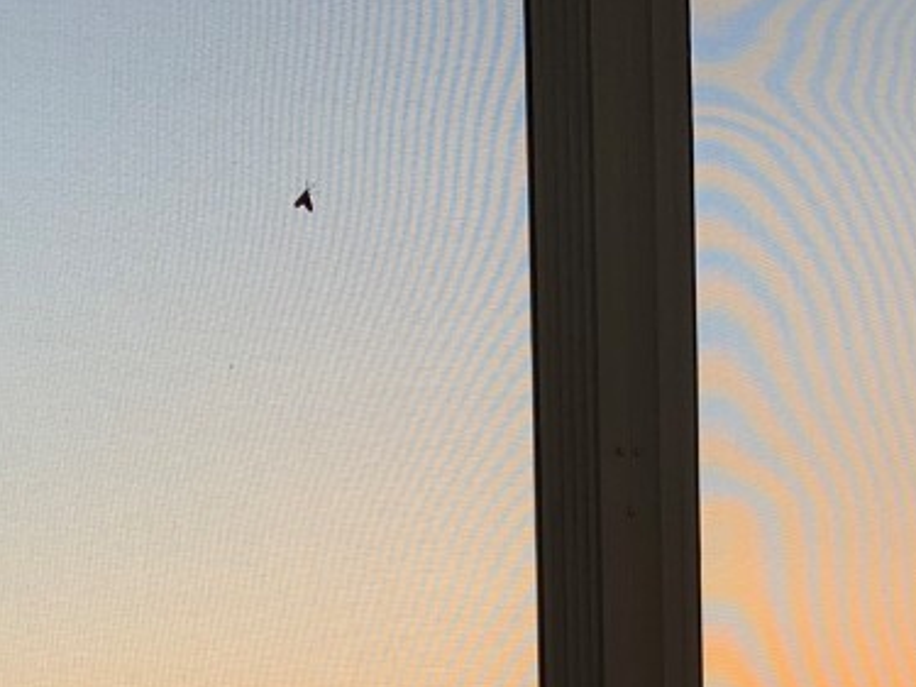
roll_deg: +0.9
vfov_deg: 19.1
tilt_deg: +0.2
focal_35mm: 71
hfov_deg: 27.3
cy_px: 897
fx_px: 1878
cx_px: 562
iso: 25
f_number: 1.8
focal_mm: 4.25
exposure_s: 1/337
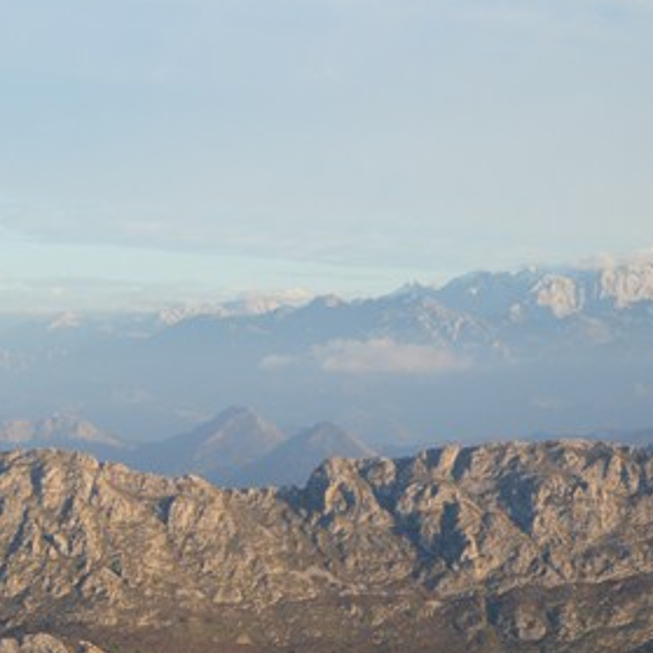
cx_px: -206
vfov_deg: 15.2
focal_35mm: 115
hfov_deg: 14.5
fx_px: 2454
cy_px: 335
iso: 100
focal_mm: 28
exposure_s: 1/160
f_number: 6.3
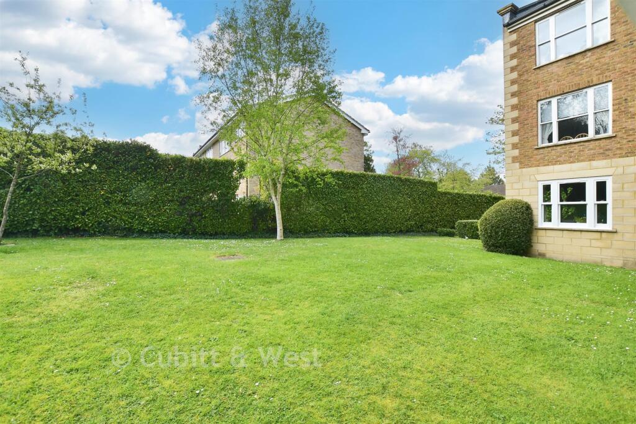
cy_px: 212
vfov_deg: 77.3
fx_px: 265
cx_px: 318
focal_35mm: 15
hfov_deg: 100.4
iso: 160
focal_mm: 10
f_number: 8
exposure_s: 1/125
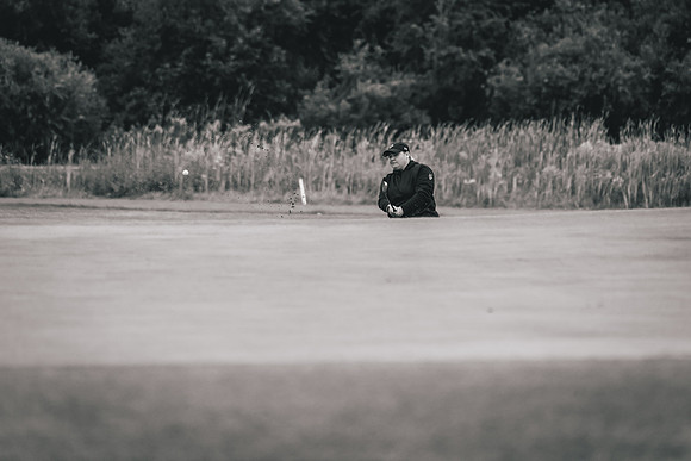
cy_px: 169
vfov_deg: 6.2
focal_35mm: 220
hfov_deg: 9.3
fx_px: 4233
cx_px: 350
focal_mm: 150
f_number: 2.8
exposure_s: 1/1250
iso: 800
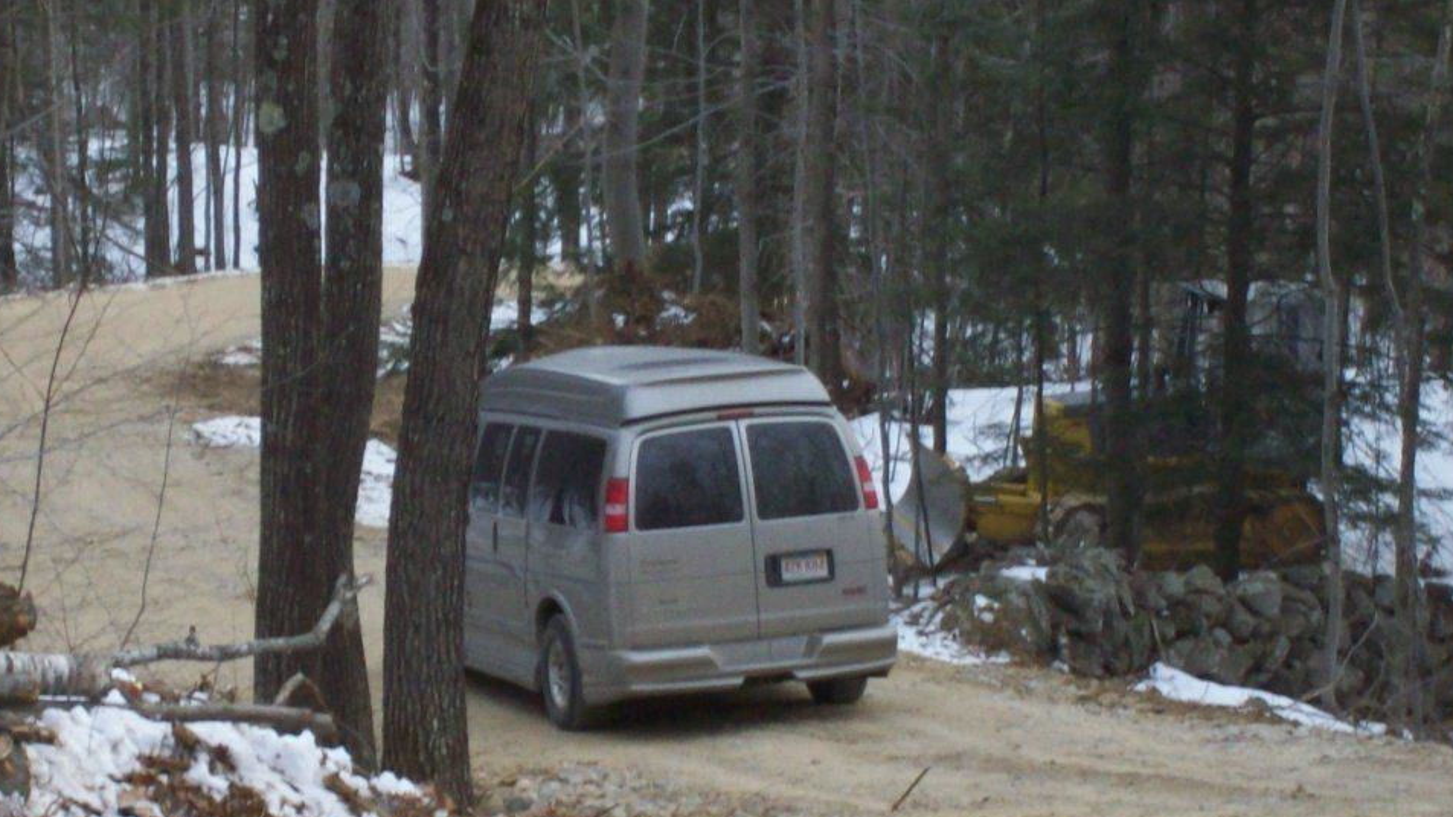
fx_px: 6087
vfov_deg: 7.7
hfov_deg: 13.6
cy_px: 486
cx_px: 515
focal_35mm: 158
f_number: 4.8
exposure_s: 1/128
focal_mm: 18
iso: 200
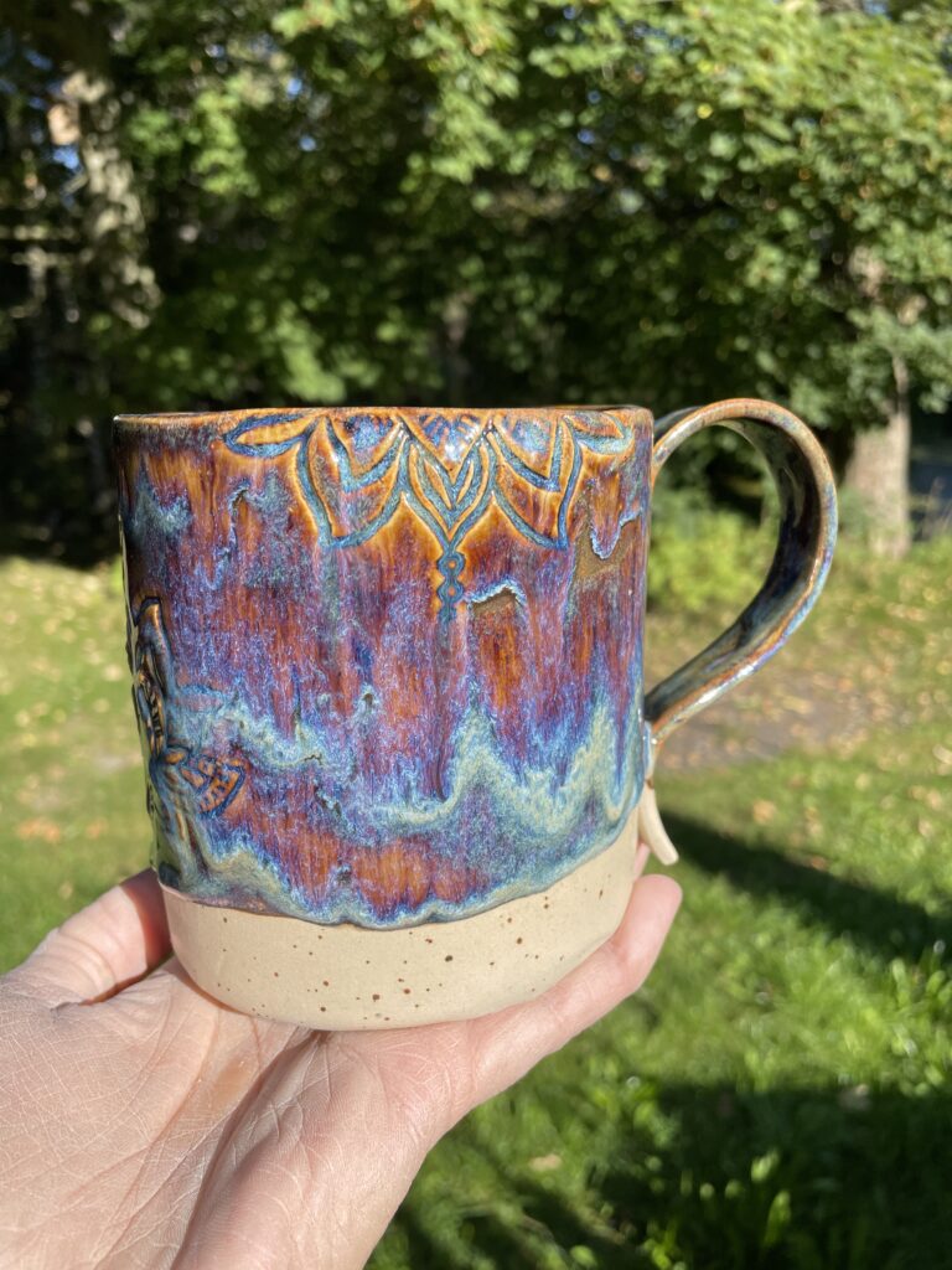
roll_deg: +1.5
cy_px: 635
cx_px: 476
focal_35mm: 26
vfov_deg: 67.3
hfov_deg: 53.1
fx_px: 953
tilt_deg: -19.0
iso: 32
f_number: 1.6
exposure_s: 1/2506
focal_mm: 4.2
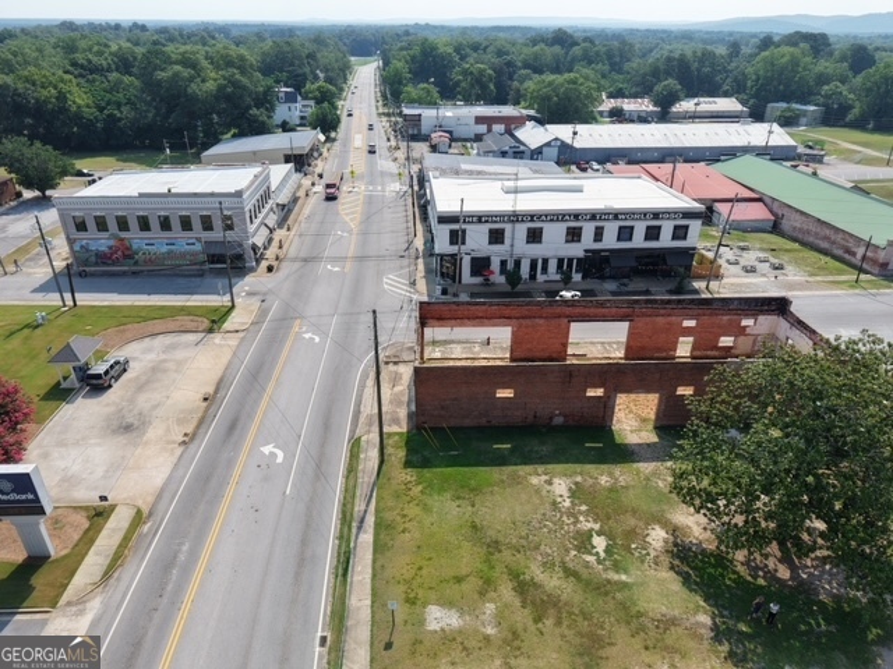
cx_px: 446
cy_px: 334
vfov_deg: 56.8
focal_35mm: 24
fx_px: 619
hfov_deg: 71.6
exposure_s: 1/5000
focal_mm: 8.67
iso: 230
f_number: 1.8
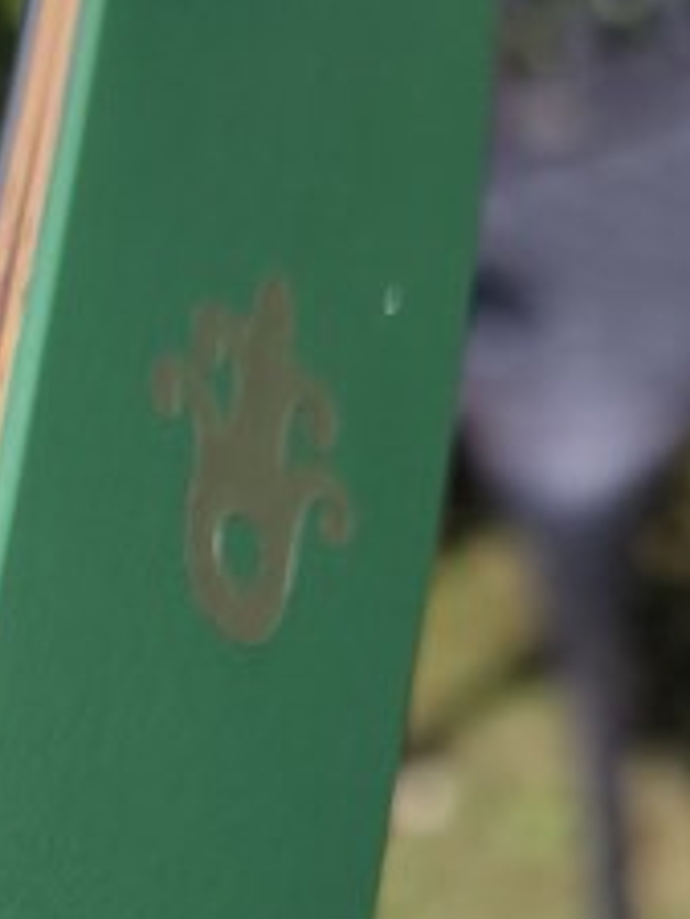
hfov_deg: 12.2
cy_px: 1278
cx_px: -188
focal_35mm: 118
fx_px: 3133
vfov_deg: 15.6
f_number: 1.4
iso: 50
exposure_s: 1/2719
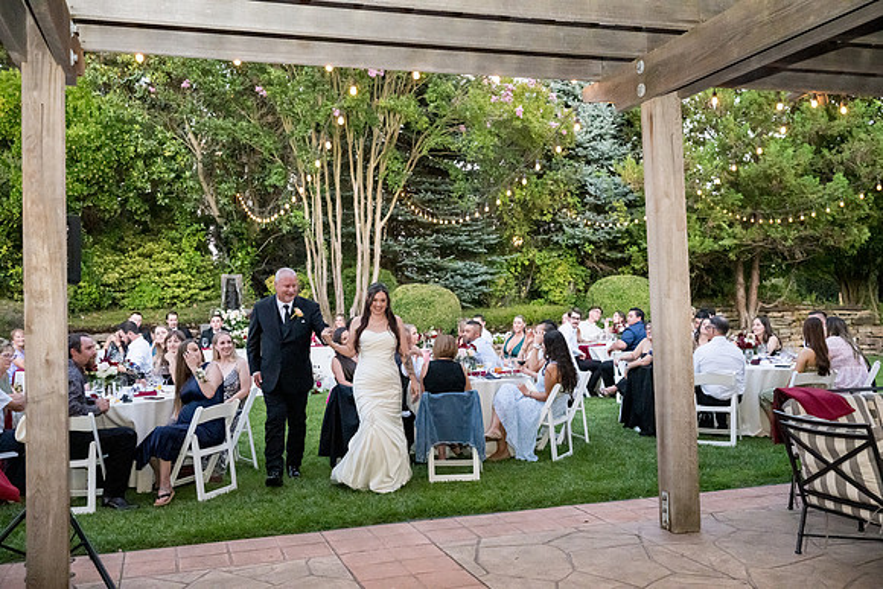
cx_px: 442
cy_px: 294
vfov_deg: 37.9
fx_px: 859
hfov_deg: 54.4
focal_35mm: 35
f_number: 4
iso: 5000
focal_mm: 35
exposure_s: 1/400
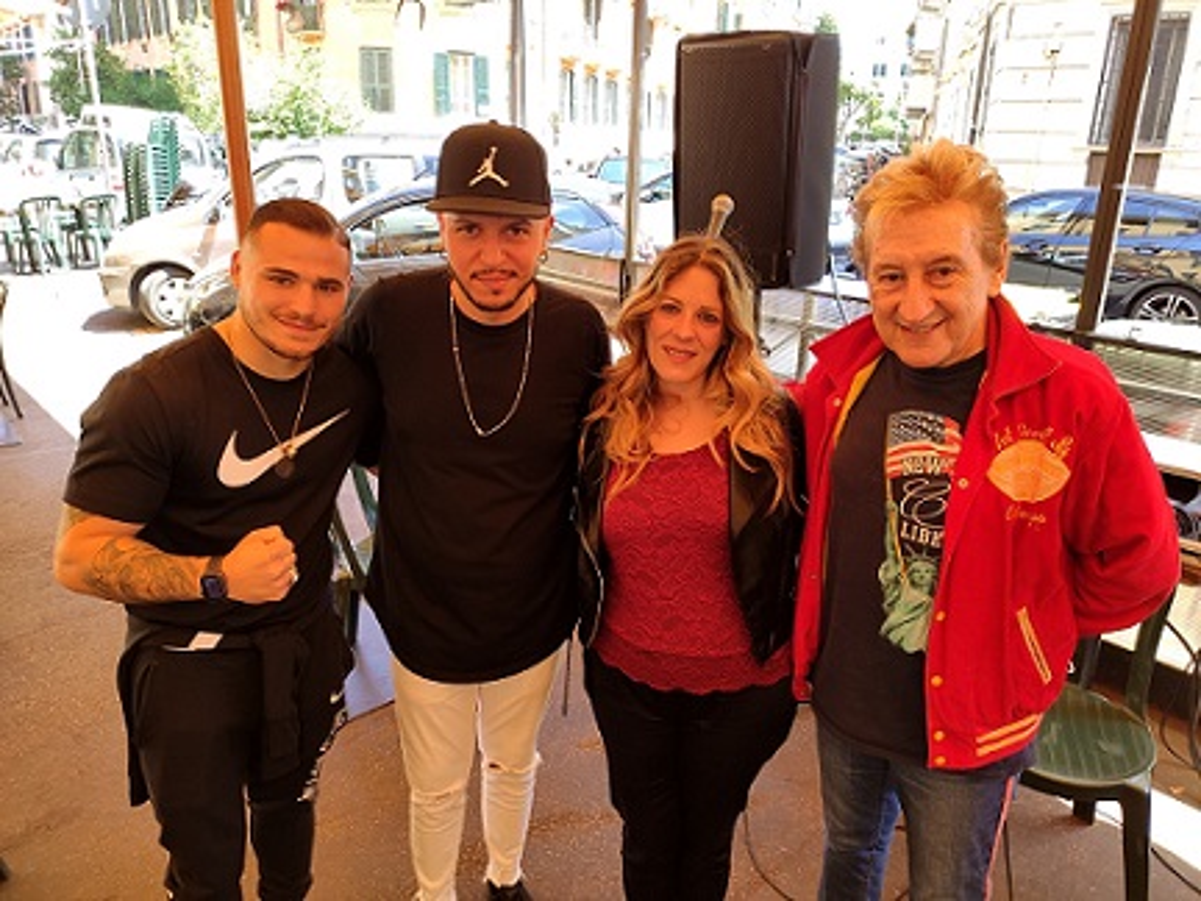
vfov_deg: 53.1
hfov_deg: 67.3
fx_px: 902
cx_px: 600
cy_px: 450
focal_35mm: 26
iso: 126
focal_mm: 4.77
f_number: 1.75
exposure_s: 1/100
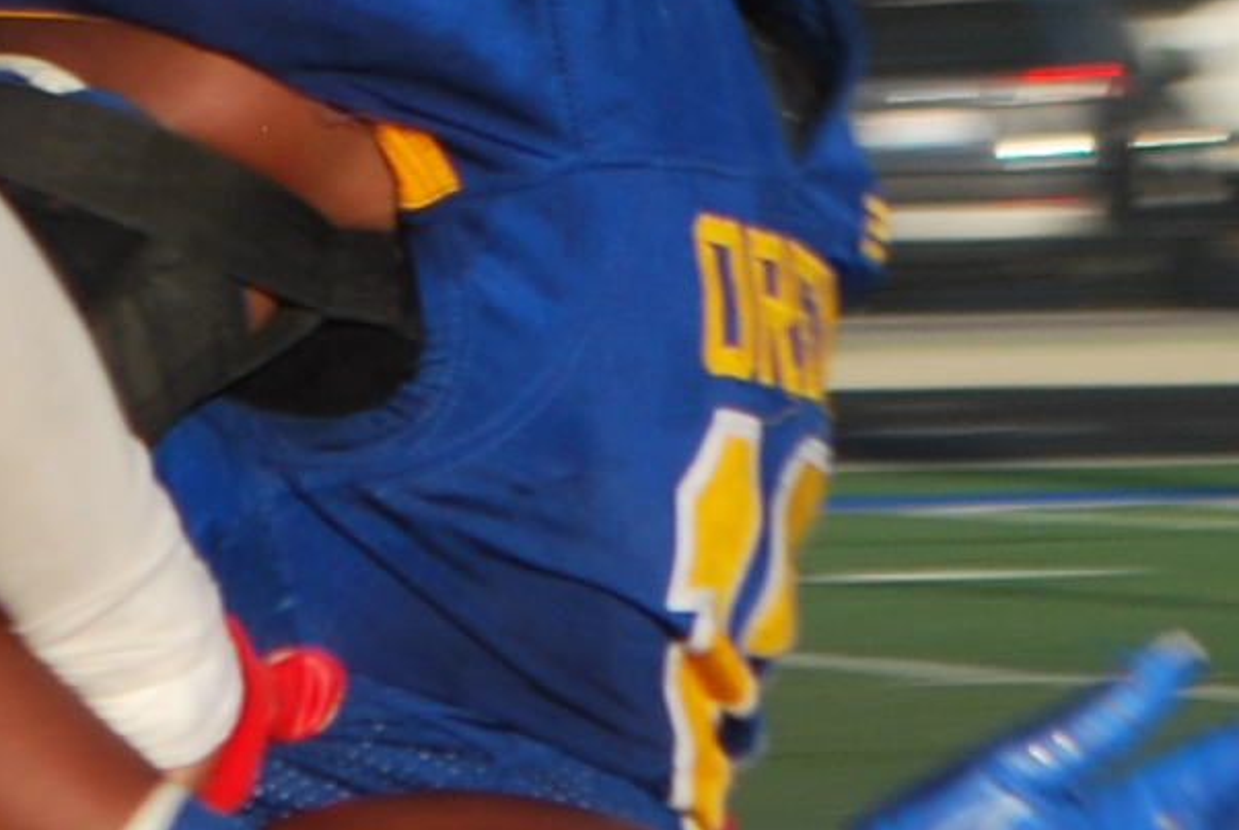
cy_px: 801
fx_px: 18270
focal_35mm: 530
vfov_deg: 2.6
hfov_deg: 3.9
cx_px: 617
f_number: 8
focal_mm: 55
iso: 100
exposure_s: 1/250
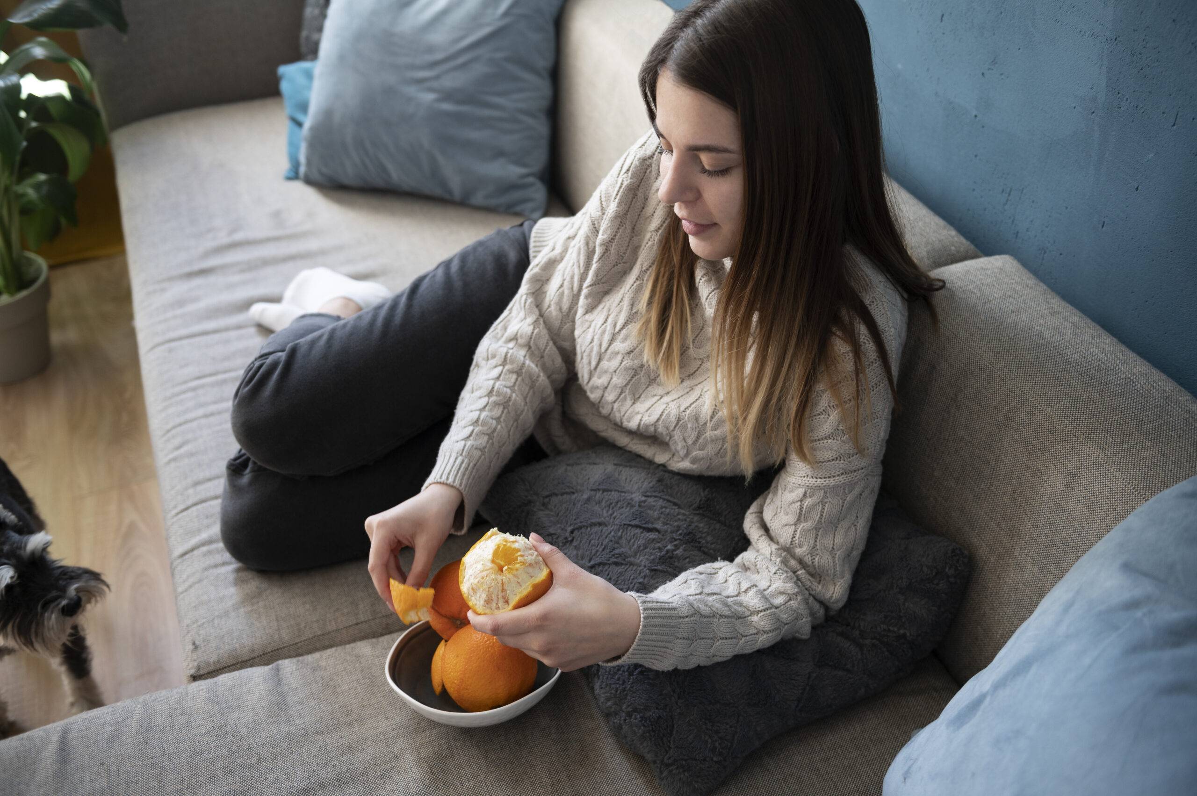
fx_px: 1196
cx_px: 598
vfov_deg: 36.8
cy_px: 398
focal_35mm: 36
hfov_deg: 53.2
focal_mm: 36
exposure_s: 1/125
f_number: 2.8
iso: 400
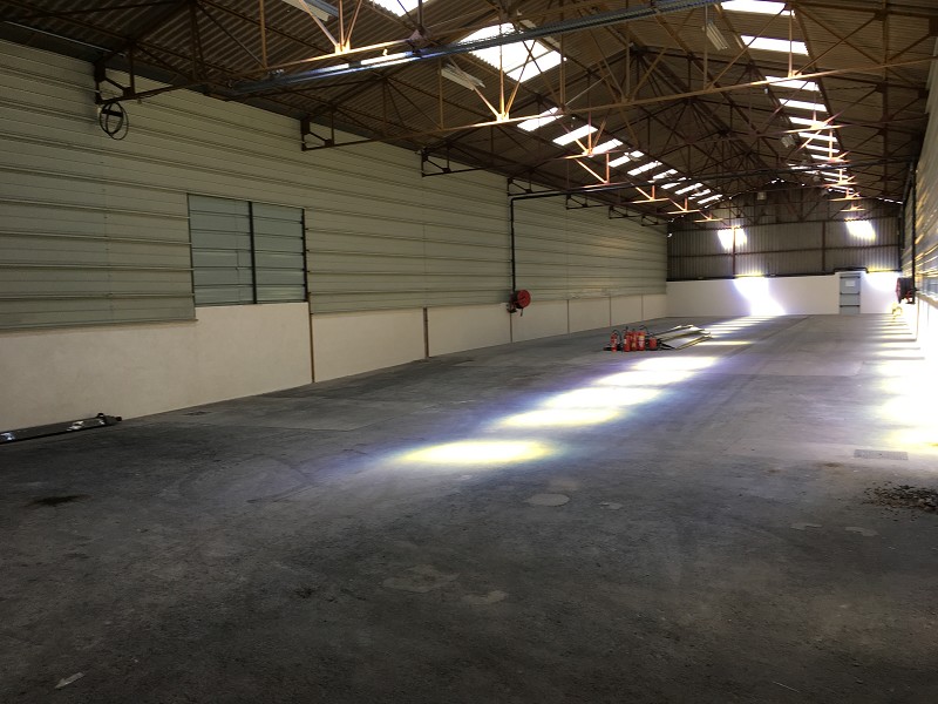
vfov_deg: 48.2
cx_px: 469
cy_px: 352
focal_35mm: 29
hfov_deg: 61.7
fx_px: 786
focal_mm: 4.15
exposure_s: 1/100
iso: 32
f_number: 2.2
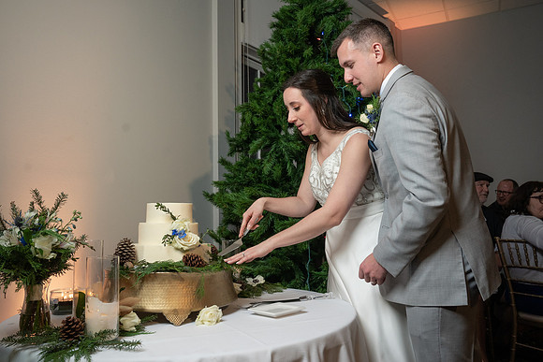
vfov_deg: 43.9
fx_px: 450
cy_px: 181
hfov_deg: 62.2
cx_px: 268
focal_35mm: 30
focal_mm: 29
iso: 2000
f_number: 5.6
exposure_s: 1/250
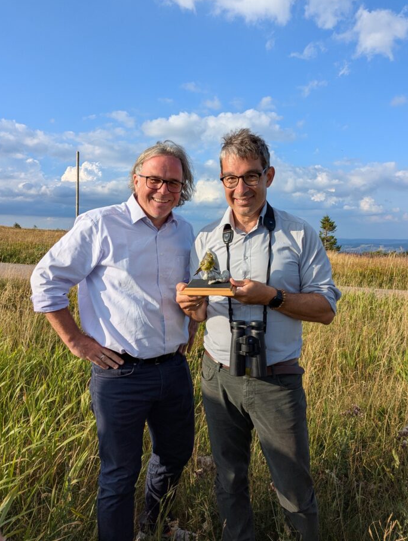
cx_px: 207
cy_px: 264
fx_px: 423
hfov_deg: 51.5
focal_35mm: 27
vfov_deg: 65.2
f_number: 1.85
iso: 41
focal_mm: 6.81
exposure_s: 1/1919
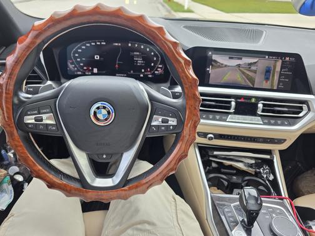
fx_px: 209
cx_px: 158
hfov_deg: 73.9
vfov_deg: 58.9
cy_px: 118
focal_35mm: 23
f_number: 1.7
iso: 50
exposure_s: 1/51
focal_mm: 6.3
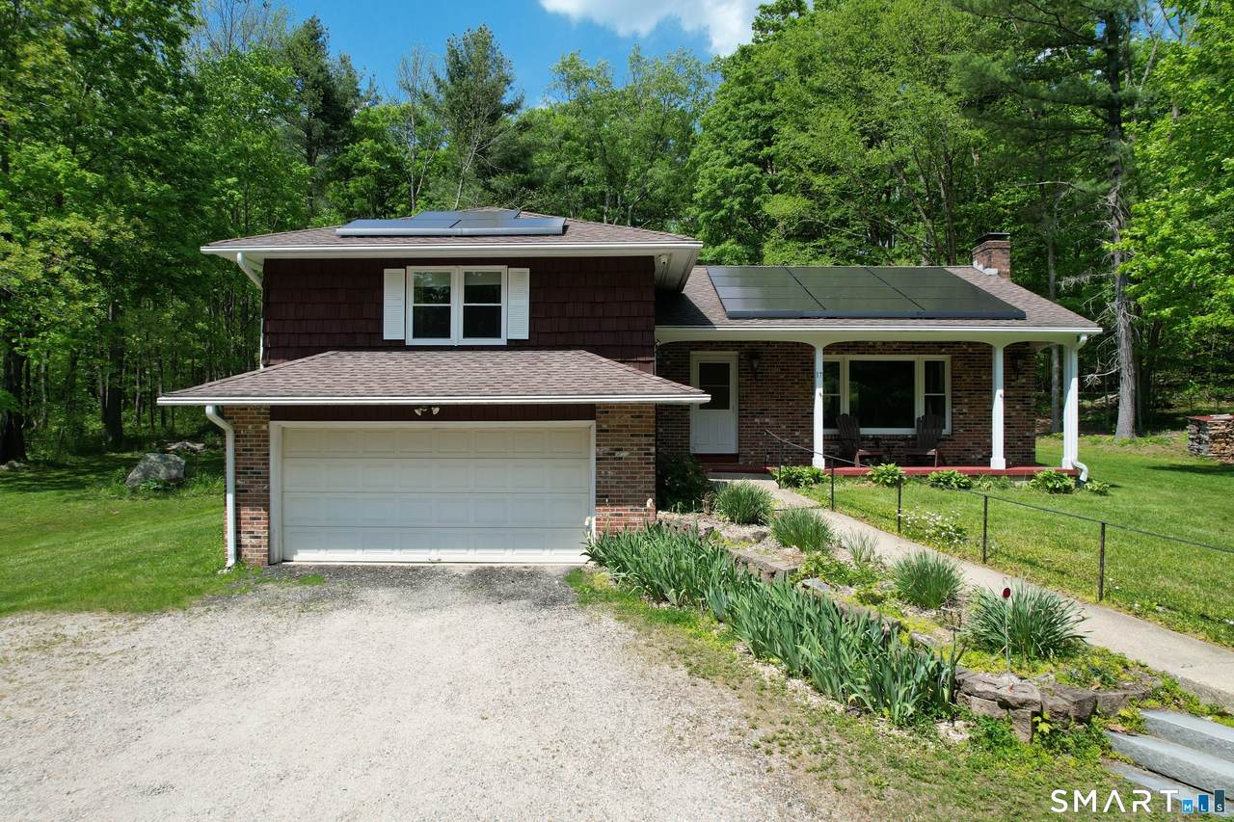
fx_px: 754
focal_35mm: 22
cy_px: 411
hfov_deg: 78.6
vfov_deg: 57.2
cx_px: 617
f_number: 2.8
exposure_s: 1/1500
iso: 100
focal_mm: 8.38
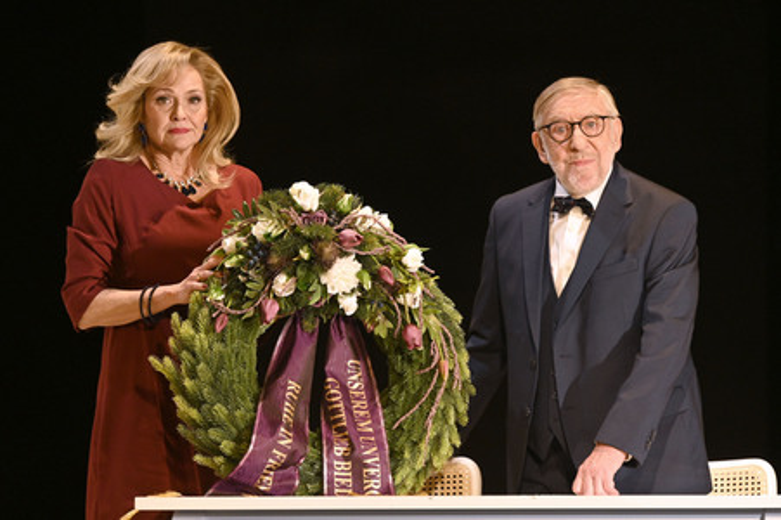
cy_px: 260
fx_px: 5203
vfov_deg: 5.7
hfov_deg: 8.6
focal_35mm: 240
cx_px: 390
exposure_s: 1/640
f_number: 5
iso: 5000
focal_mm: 240
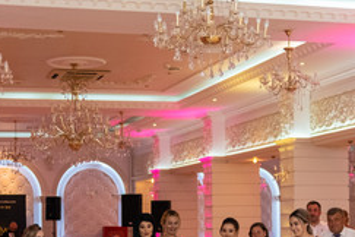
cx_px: 180
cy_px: 207
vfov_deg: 14.7
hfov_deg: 22.1
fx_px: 907
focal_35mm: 92
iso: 800
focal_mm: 23
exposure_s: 1/125
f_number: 1.8
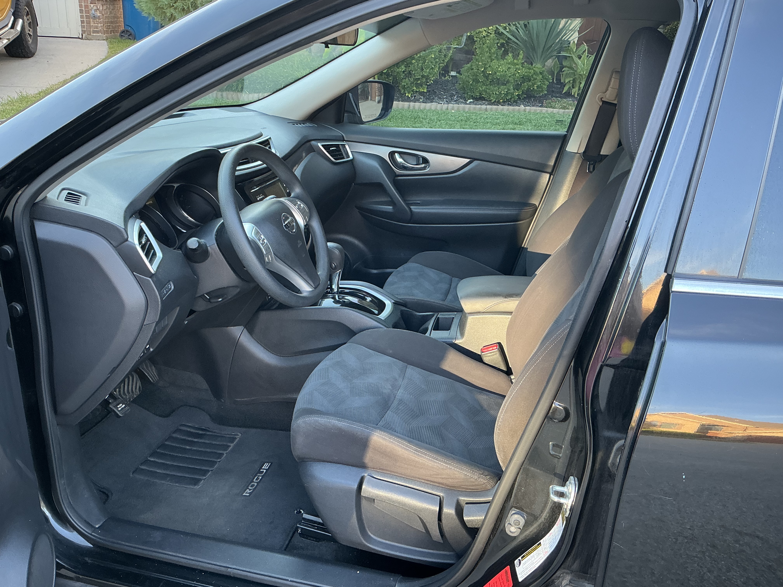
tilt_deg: -22.6
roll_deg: -4.6
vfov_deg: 49.7
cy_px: 294
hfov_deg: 63.4
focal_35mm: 28
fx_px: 633
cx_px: 392
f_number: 1.8
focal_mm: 3
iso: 64
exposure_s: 1/67
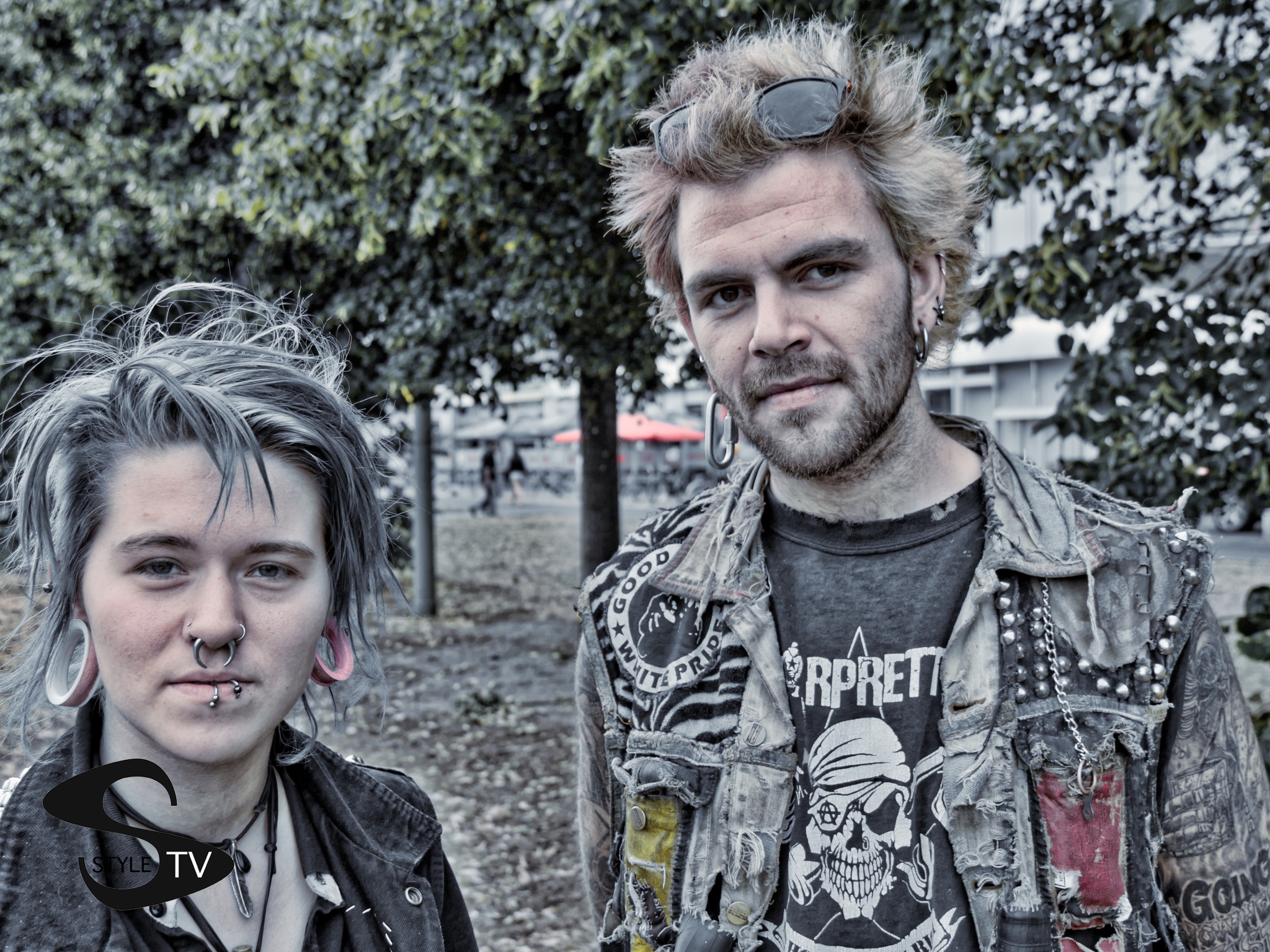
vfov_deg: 37.7
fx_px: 1394
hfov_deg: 49.0
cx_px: 635
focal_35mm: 38
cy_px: 476
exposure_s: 1/160
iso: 200
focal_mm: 19
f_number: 3.8
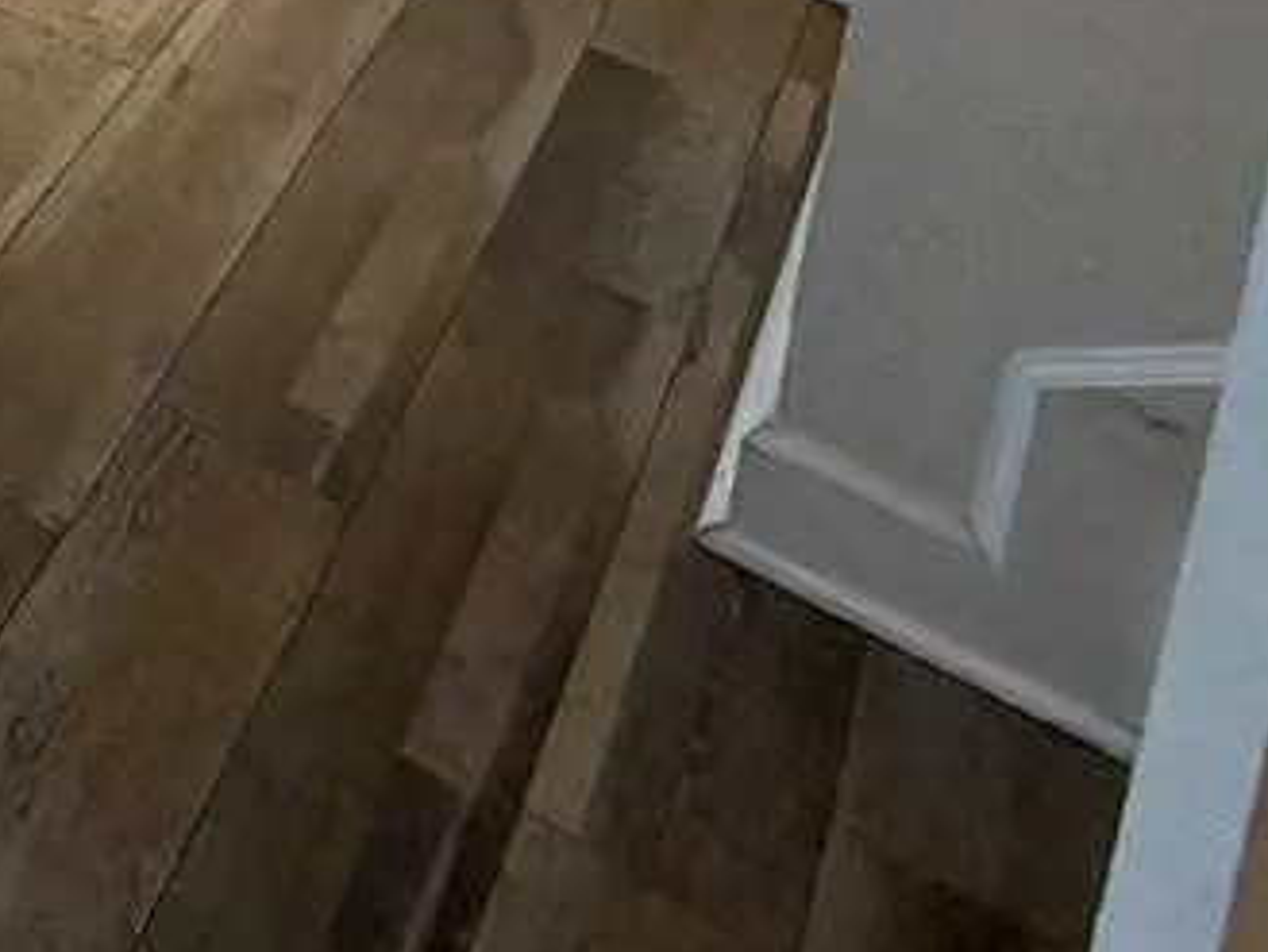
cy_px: -1164
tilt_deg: -9.3
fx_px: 2492
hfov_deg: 19.0
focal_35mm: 68
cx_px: -1199
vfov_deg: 15.3
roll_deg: -2.9
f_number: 2.2
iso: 250
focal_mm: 2.22
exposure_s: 1/120
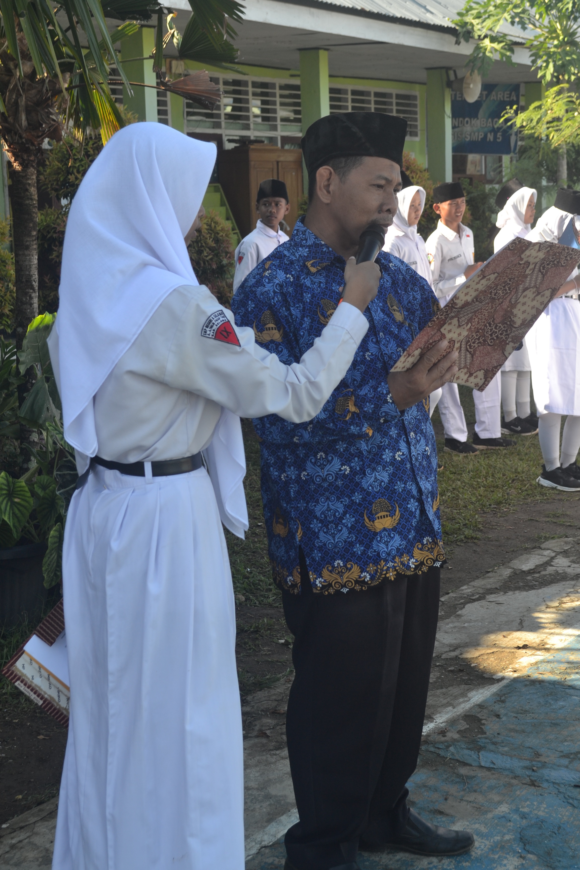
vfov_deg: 33.4
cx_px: 290
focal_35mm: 60
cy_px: 435
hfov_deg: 22.6
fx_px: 1450
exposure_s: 1/125
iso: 180
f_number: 8
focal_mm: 40
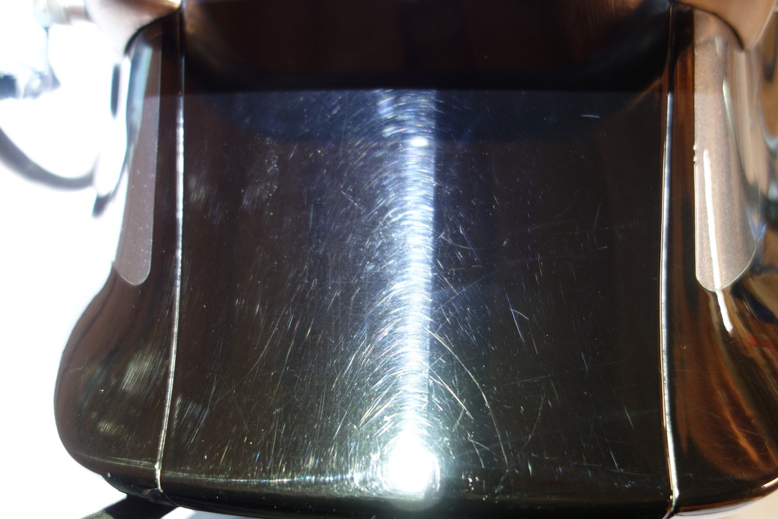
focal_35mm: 28
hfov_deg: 65.5
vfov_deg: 46.4
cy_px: 260
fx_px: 605
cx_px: 389
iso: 320
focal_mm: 10.4
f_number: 1.8
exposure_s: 1/30
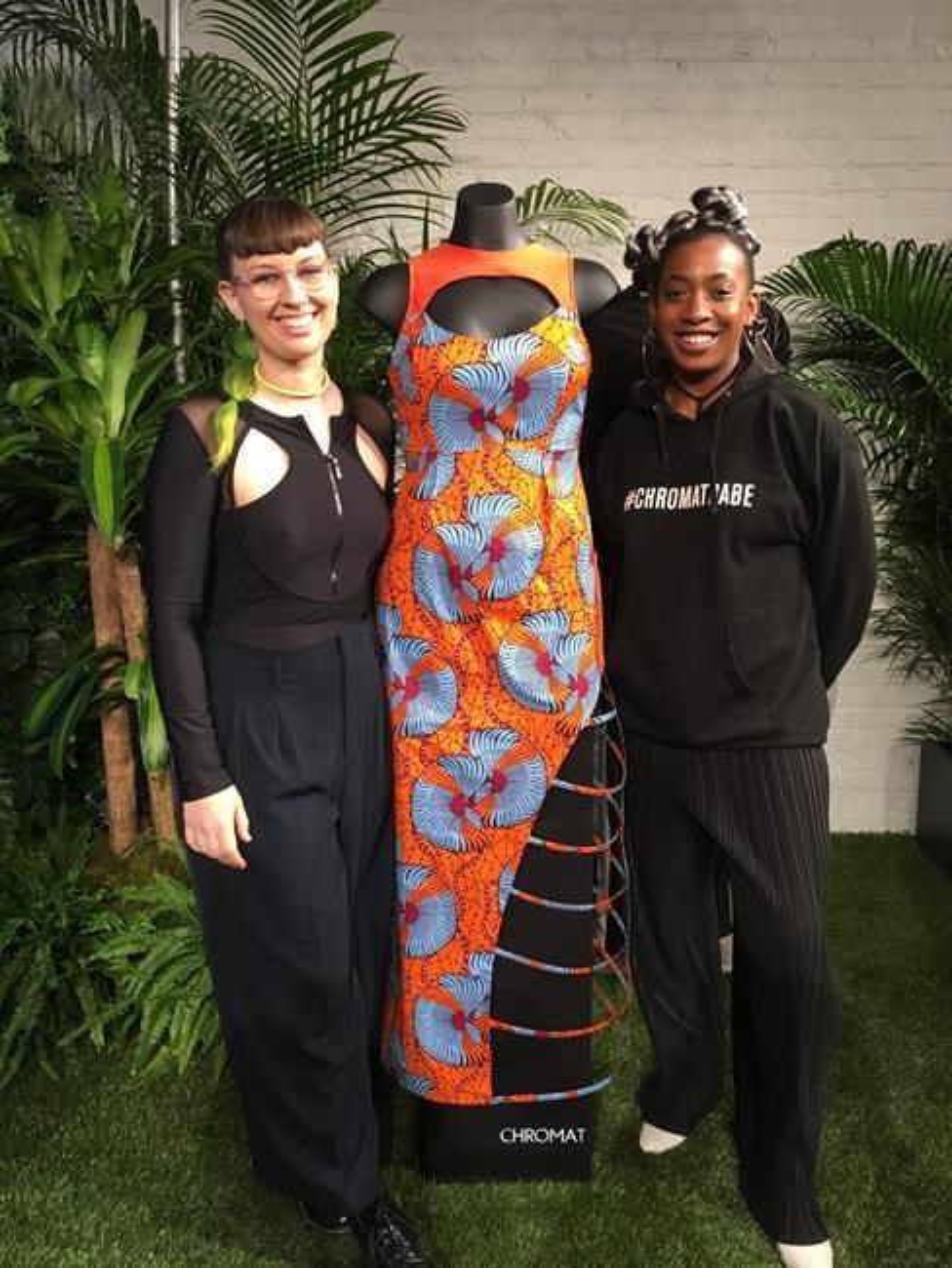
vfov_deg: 61.6
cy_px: 634
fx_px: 1063
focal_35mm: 29
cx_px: 476
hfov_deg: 48.3
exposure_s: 1/30
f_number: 2.2
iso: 40
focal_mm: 4.15
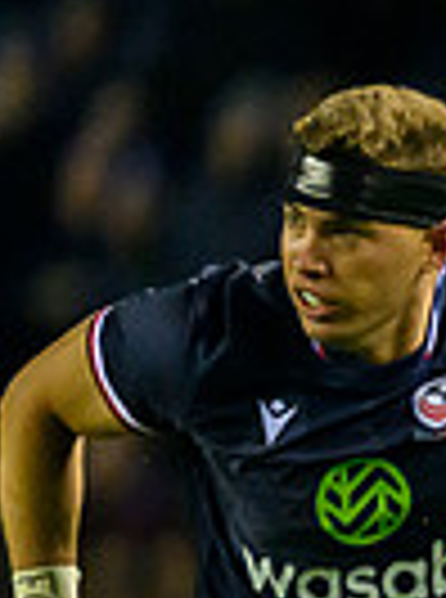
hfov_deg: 0.5
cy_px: 896
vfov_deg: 0.6
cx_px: 1636
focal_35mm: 3118
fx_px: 53824
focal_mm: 560
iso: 8000
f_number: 4
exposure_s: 1/1000
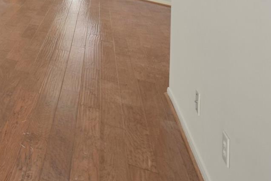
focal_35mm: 45
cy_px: -78
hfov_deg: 26.6
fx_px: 339
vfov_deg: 24.4
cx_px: -160
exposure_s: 1/10
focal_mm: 14
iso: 500
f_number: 11
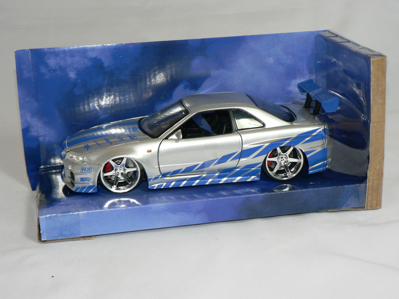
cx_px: 200
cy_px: 150
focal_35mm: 65
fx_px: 749
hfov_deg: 29.8
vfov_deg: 22.6
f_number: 3.2
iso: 80
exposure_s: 1/60
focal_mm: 10.9
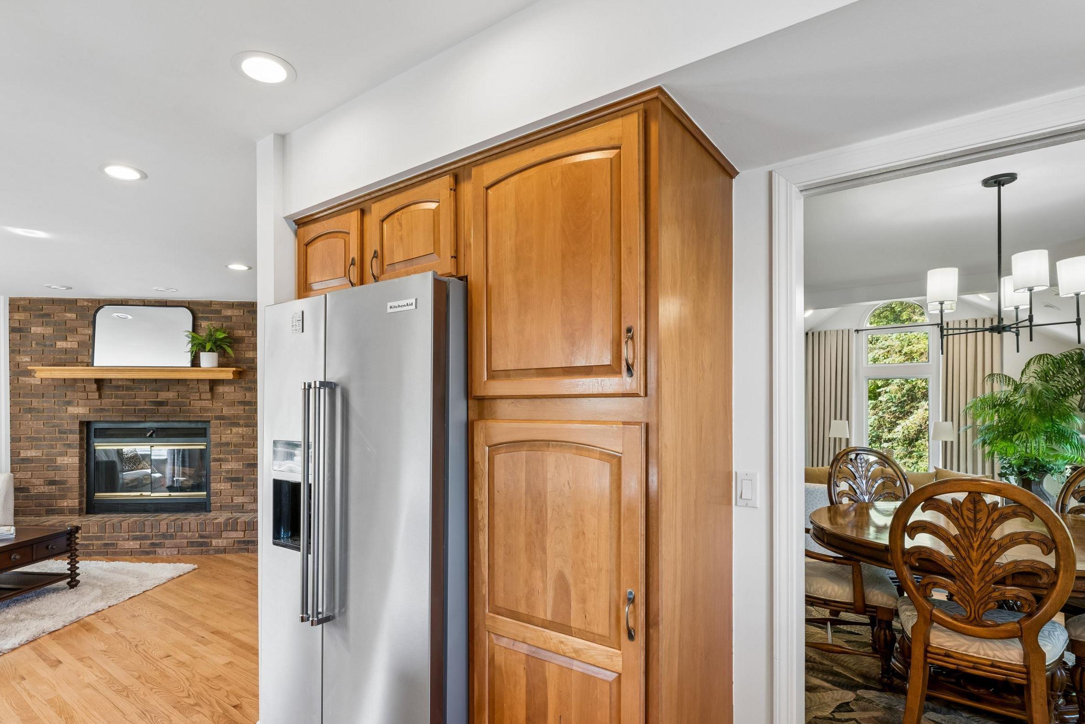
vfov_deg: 63.6
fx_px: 577
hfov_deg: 86.3
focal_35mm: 19
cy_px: 429
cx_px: 503
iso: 400
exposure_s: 1/10
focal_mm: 14.9
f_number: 13
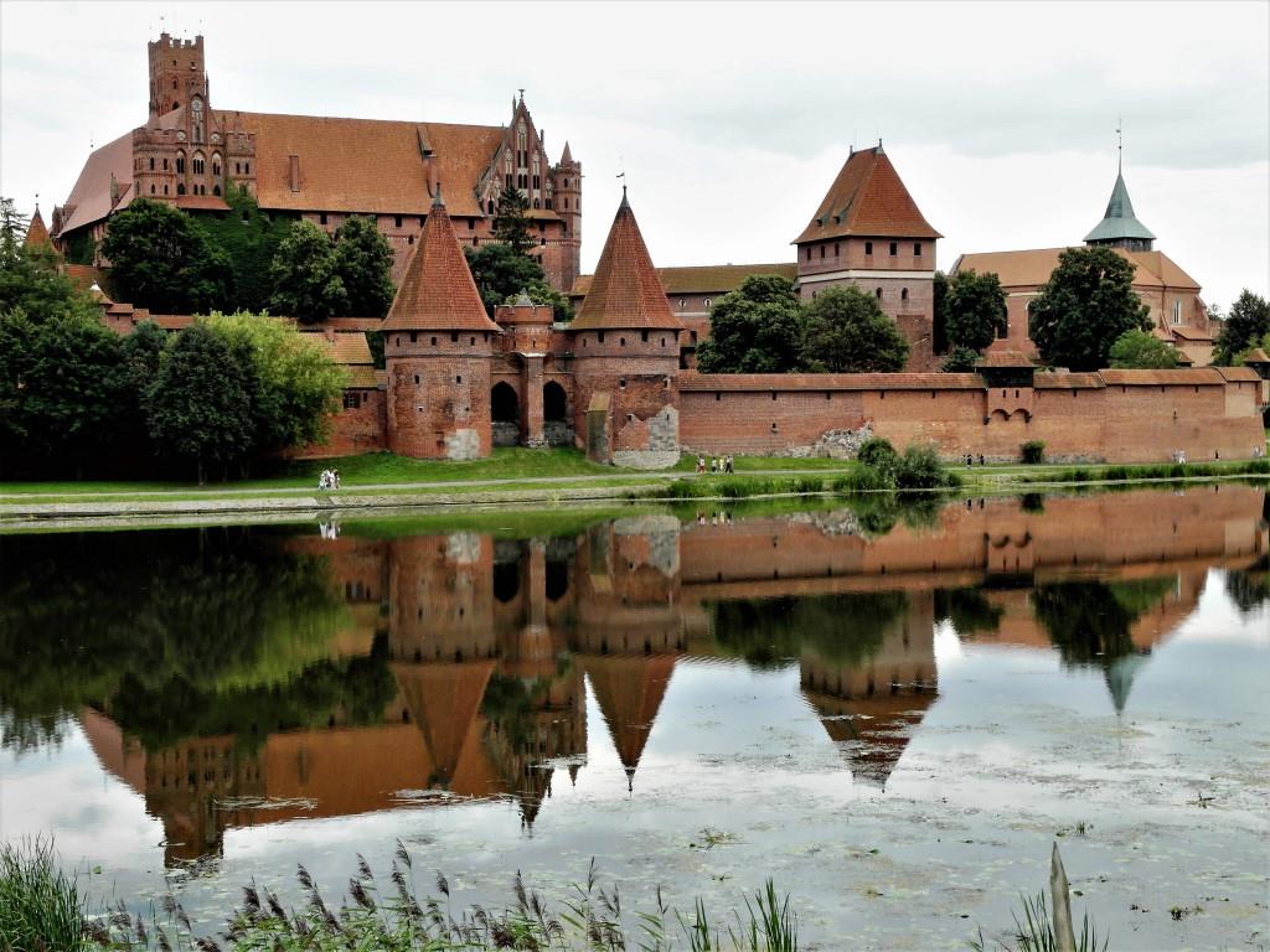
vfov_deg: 25.7
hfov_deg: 33.8
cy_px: 476
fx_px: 2091
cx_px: 635
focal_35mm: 57
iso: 200
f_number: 4.1
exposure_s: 1/90
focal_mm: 12.3
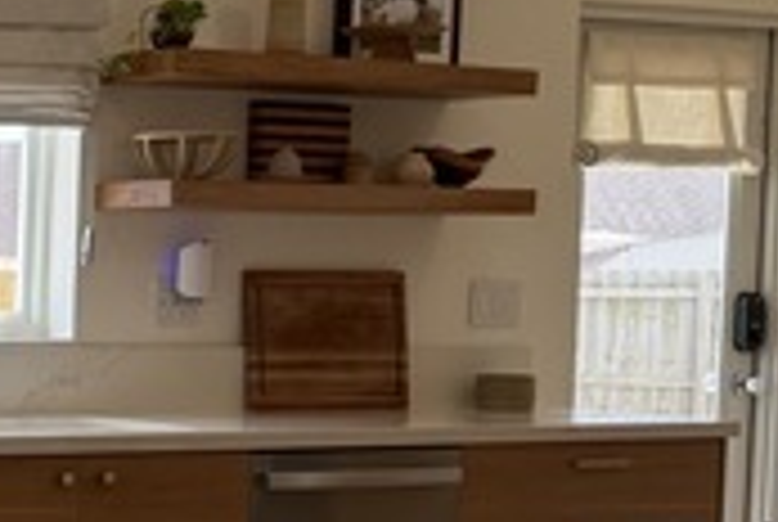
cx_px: -600
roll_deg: -0.8
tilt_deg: -3.2
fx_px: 2078
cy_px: 405
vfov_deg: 14.2
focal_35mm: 96
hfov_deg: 17.4
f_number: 1.78
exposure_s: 1/931
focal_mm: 6.76
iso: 100
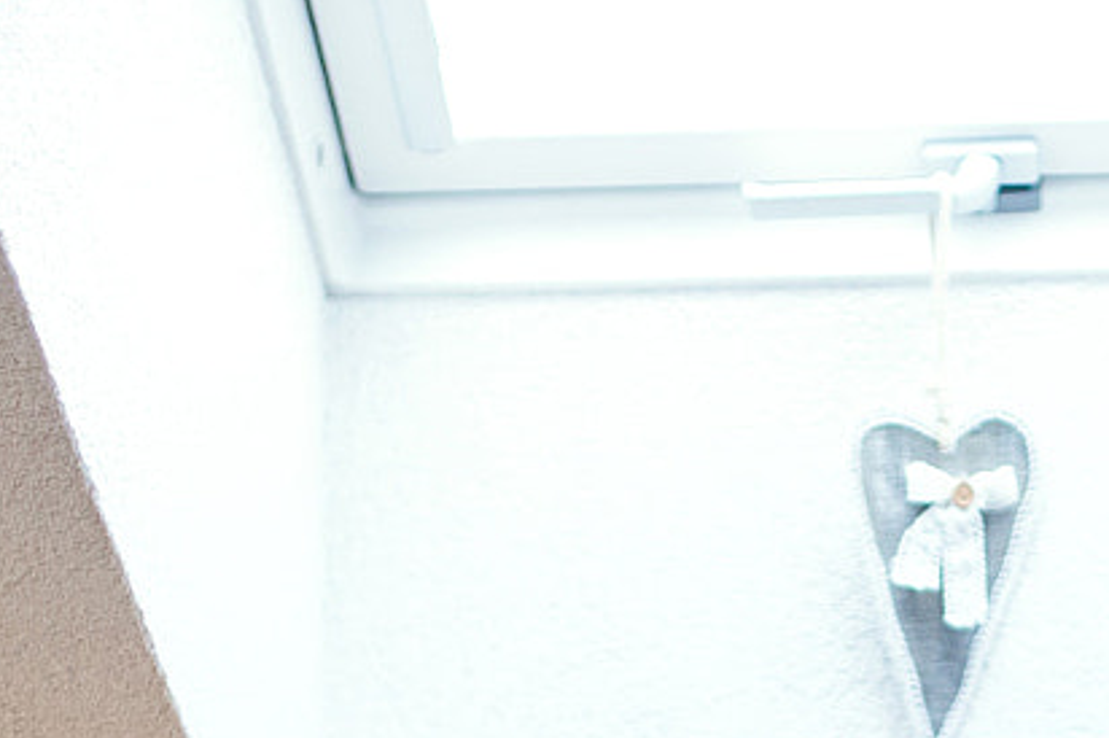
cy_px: 1127
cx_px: 840
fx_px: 4186
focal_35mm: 136
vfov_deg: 9.8
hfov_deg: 15.0
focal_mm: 35
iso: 500
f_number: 1.6
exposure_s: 1/1000
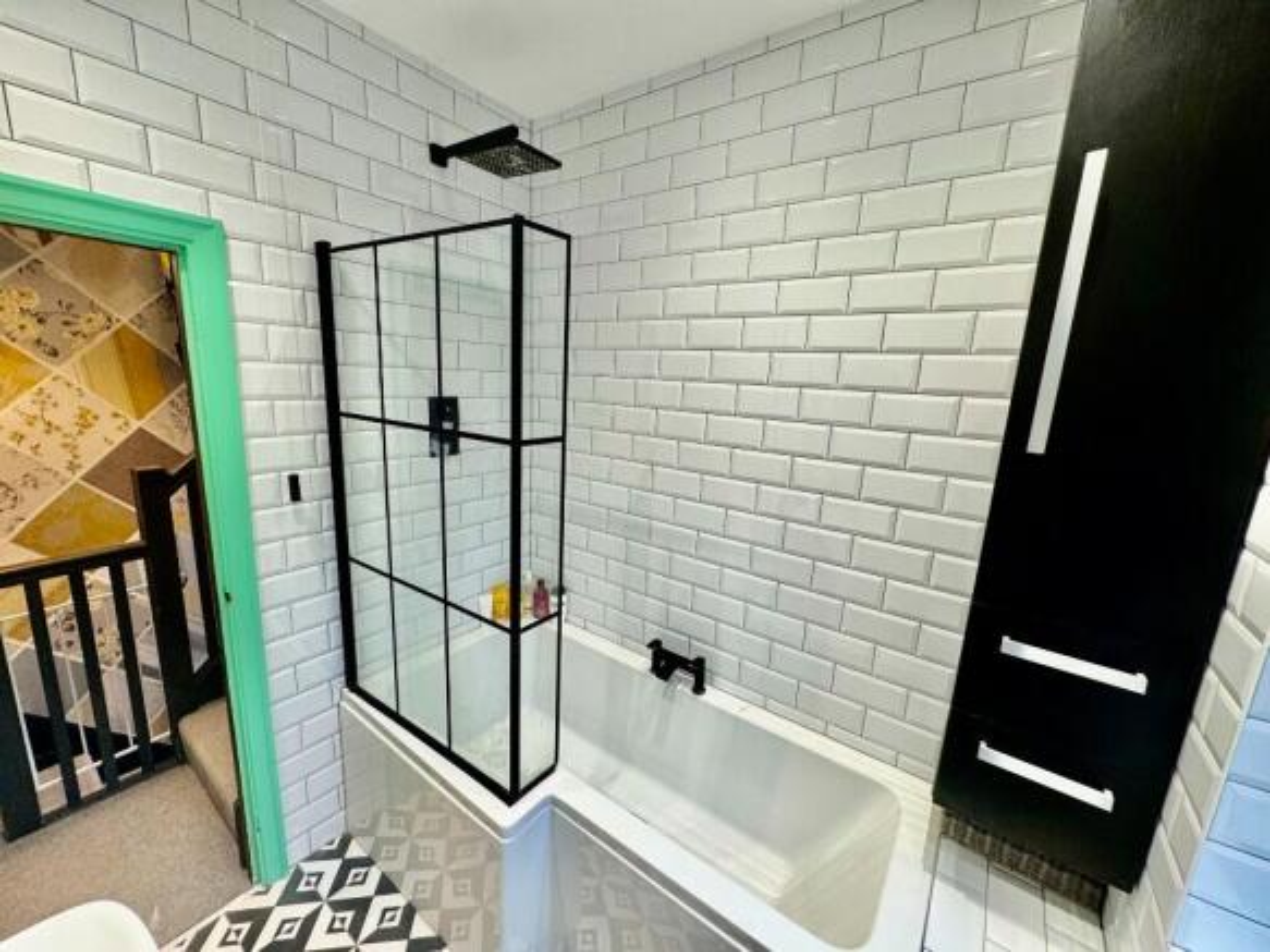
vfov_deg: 85.7
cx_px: 635
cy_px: 476
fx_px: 514
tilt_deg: -12.7
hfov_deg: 102.1
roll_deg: -2.3
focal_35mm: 14
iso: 160
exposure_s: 1/100
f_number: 2.2
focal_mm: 2.22
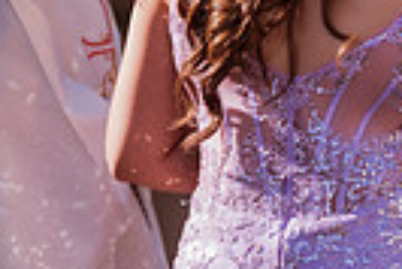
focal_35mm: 587
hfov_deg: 3.5
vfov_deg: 2.3
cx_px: 614
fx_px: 6562
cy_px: 27
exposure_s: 1/2500
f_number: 1.8
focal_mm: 135
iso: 125
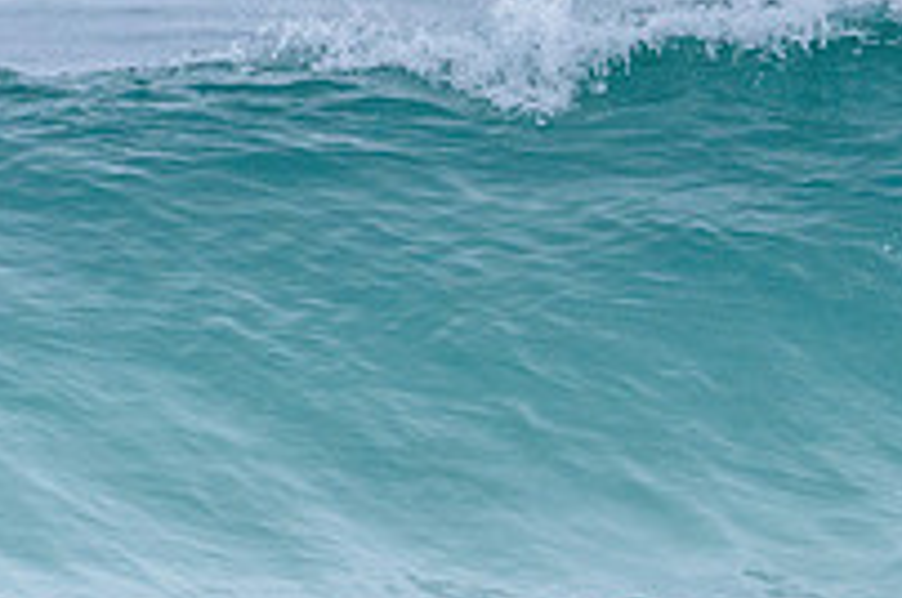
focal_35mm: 1764
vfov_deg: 0.8
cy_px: 468
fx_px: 44127
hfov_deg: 1.2
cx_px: 926
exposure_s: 1/2000
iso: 2200
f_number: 5.6
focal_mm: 500
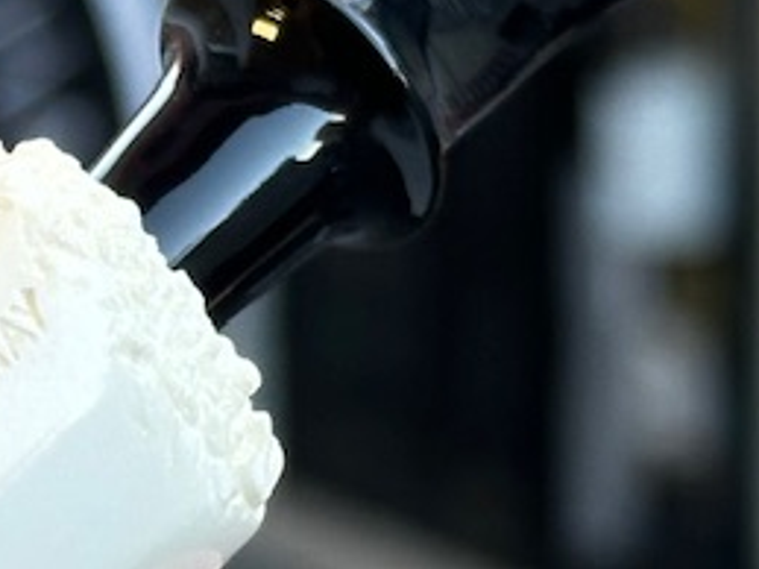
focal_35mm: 237
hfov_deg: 8.3
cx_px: -85
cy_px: 431
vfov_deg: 6.3
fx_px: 5194
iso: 64
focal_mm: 6.86
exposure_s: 1/100
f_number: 1.78
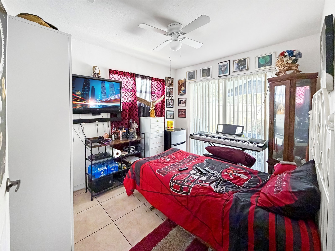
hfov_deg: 102.1
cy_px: 126
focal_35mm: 14
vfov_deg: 85.7
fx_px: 135
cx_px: 168
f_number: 2.2
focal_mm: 2.22
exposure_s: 1/60
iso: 320
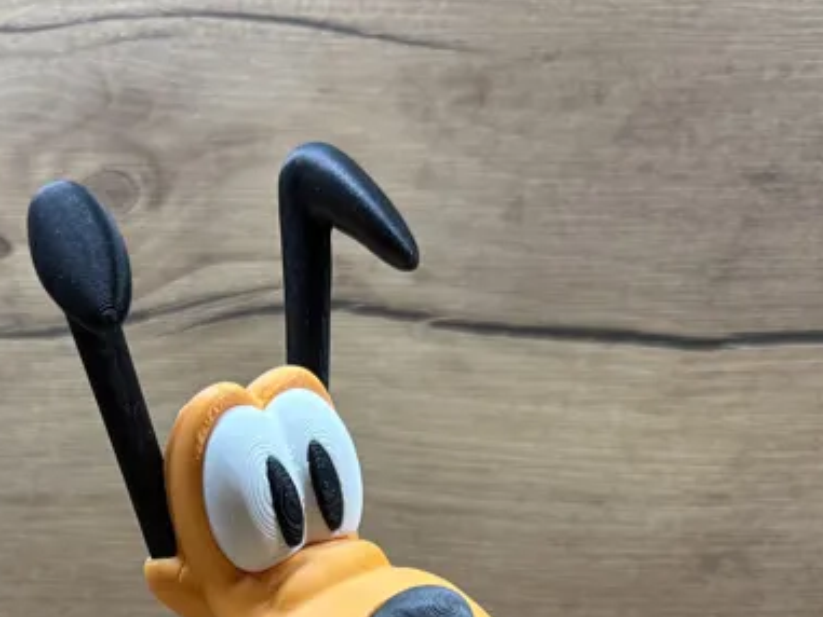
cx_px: 296
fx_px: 1498
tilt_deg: -9.2
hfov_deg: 30.6
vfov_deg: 21.1
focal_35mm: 63
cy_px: 805
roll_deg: +0.0
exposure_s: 1/41
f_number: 1.78
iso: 320
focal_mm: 6.76
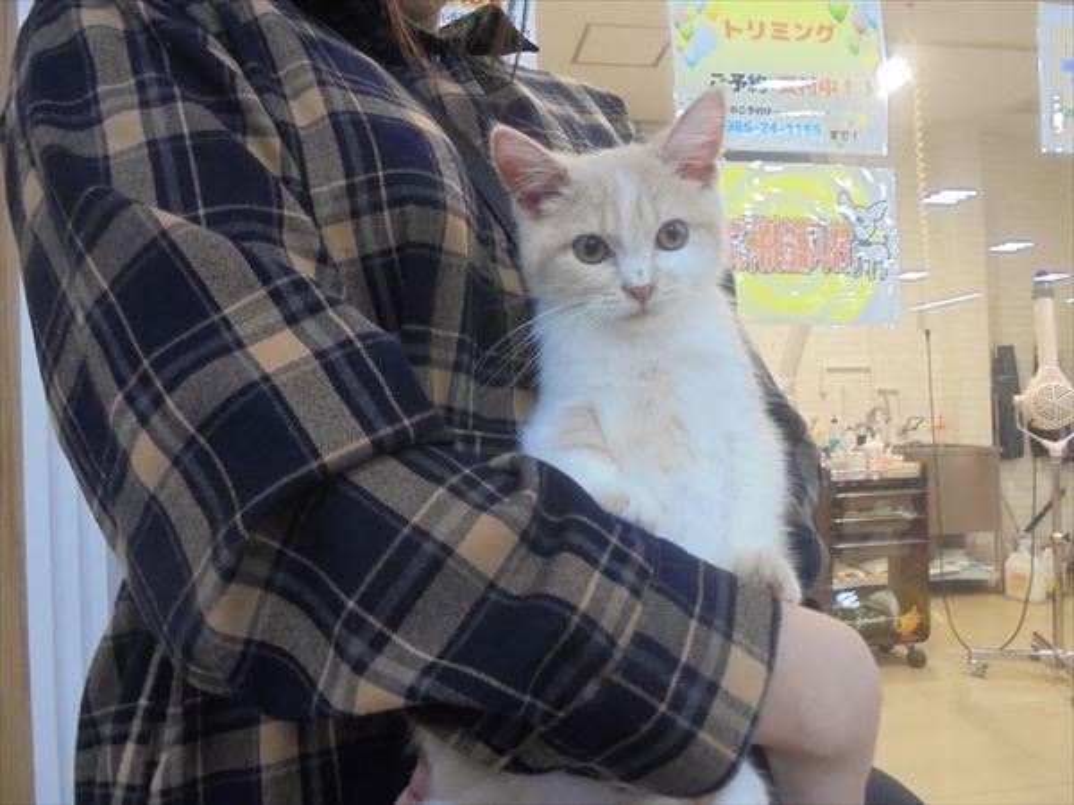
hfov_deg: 67.3
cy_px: 402
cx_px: 537
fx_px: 807
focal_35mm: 26
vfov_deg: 53.1
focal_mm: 4.6
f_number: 3.5
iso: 400
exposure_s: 1/30
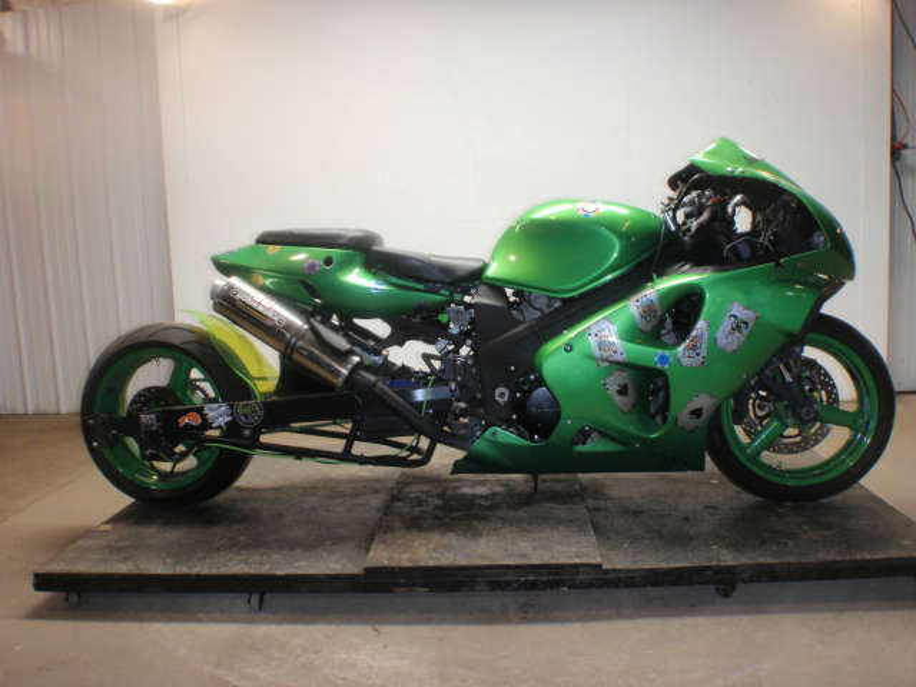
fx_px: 741
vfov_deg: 49.7
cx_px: 458
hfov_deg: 63.4
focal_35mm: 28
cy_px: 344
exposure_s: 1/30
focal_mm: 5
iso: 100
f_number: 3.5
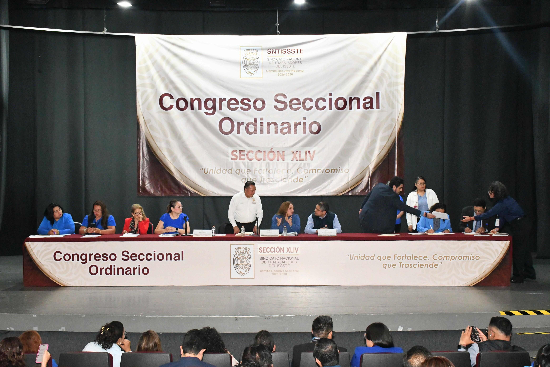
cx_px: 275
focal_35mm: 45
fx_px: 687
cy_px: 184
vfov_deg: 29.9
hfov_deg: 43.6
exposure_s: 1/100
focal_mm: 30
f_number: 9
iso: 6400
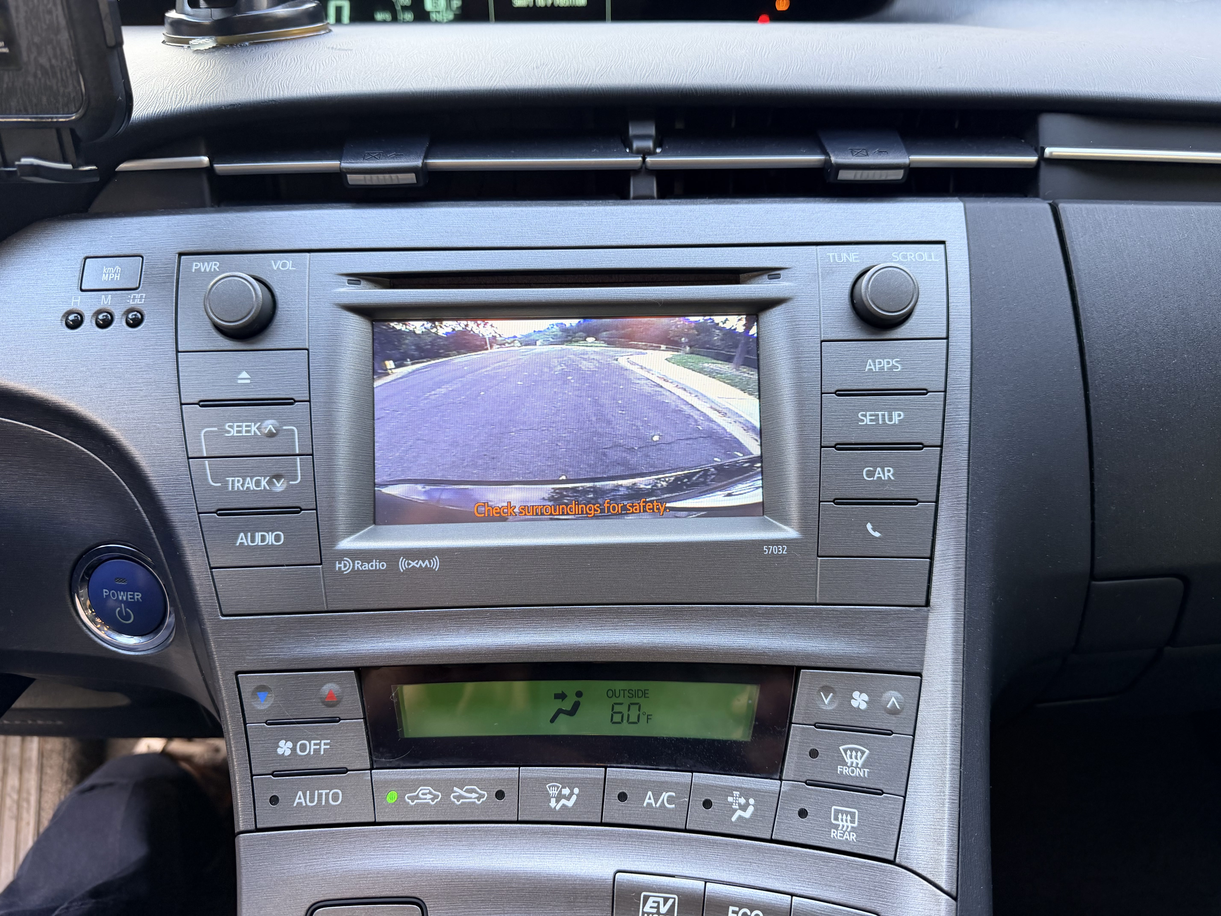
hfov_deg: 71.6
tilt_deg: -34.9
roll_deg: +2.3
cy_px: 458
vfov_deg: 56.8
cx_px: 610
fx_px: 847
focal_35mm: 24
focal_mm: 6.76
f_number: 1.78
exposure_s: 1/117
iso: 200
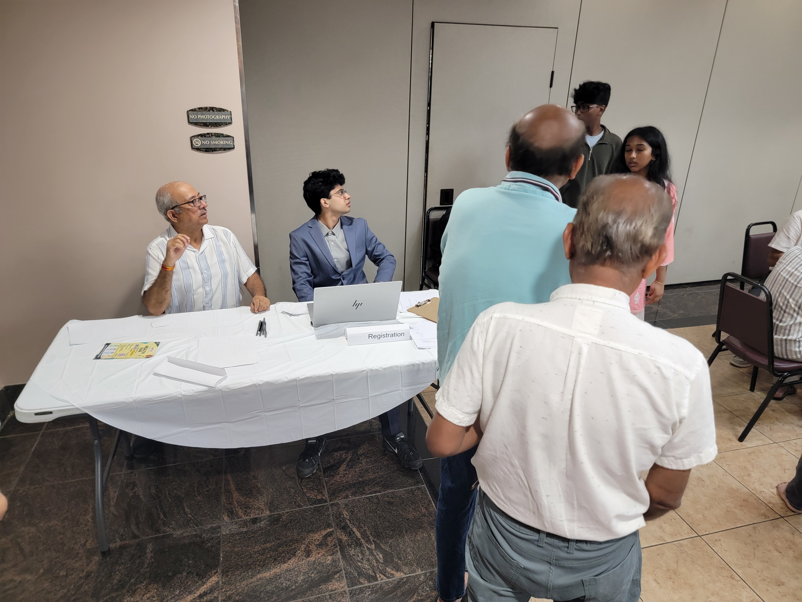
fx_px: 556
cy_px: 301
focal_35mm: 24
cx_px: 401
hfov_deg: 71.6
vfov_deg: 56.8
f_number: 1.8
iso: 250
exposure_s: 1/120
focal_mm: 6.7
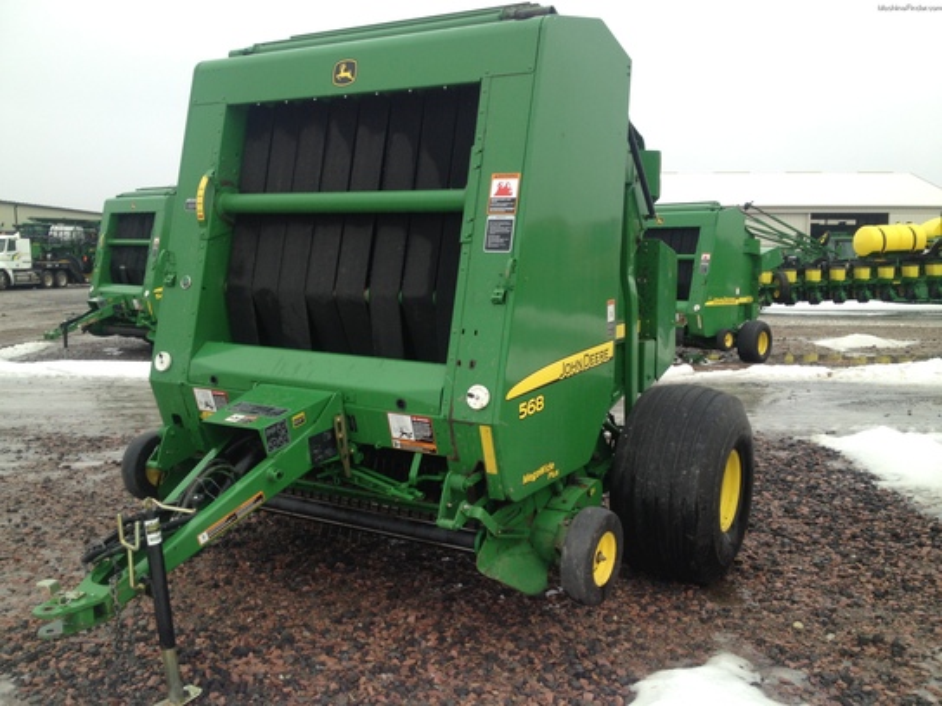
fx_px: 952
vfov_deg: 40.7
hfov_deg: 52.6
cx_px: 471
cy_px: 353
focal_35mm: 35
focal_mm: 4.28
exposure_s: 1/252
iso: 50
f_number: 2.4
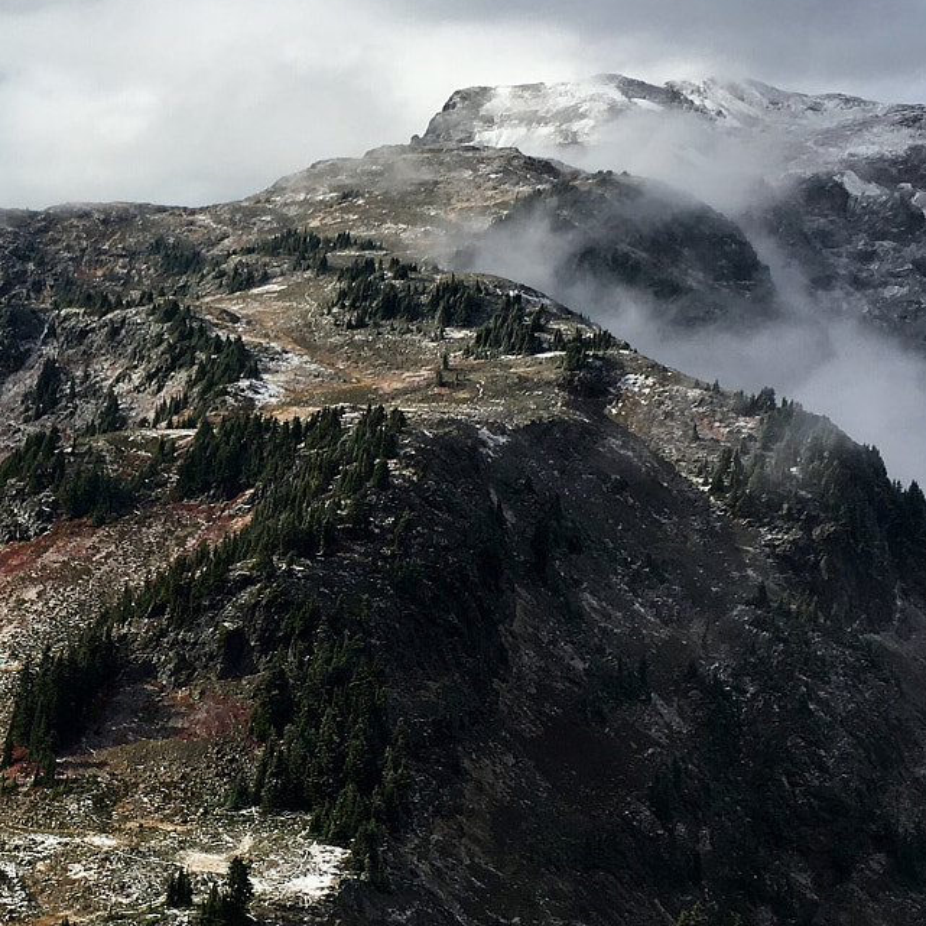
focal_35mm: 64
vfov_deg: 26.9
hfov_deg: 26.0
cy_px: 429
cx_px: 92
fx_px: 1937
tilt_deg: -4.2
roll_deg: -2.9
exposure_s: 1/1637
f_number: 2.2
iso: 25
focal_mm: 4.15
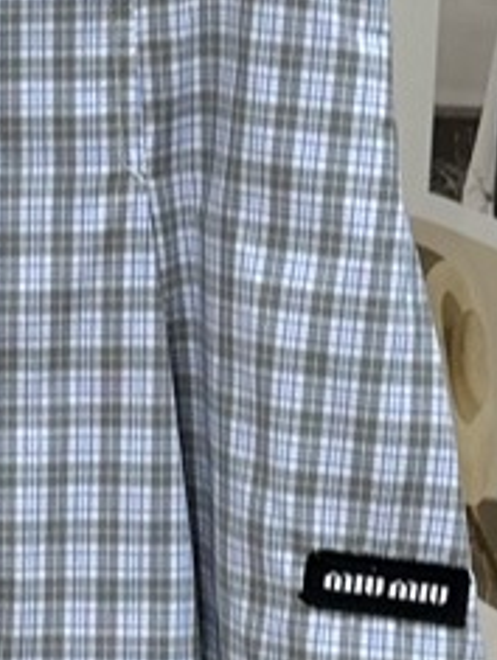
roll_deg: -0.1
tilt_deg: -11.4
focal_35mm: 174
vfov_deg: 11.3
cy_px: 341
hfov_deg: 8.4
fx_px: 3322
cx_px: -216
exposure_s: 1/260
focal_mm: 6.86
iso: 80
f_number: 1.78
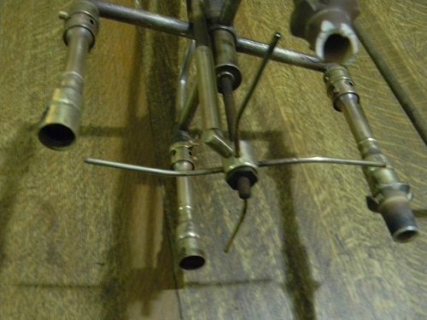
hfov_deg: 51.4
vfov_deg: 39.7
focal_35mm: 36
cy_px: 160
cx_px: 214
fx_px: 444
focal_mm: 6.4
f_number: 3.7
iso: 400
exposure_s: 1/4.6
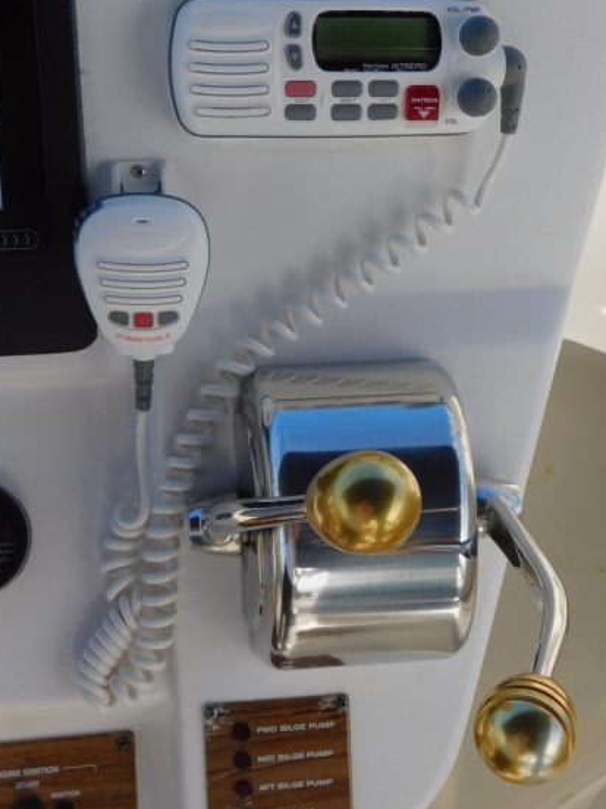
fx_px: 1144
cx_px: 320
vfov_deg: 38.9
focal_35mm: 49
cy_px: 385
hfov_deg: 29.7
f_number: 3.7
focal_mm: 8
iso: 125
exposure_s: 1/500
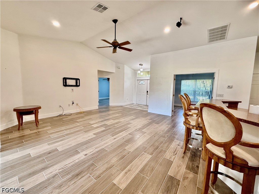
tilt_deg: -5.9
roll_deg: -1.5
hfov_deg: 102.1
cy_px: 97
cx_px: 130
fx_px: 105
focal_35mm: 14
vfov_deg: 85.7
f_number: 2.2
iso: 200
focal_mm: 2.22
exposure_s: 1/120
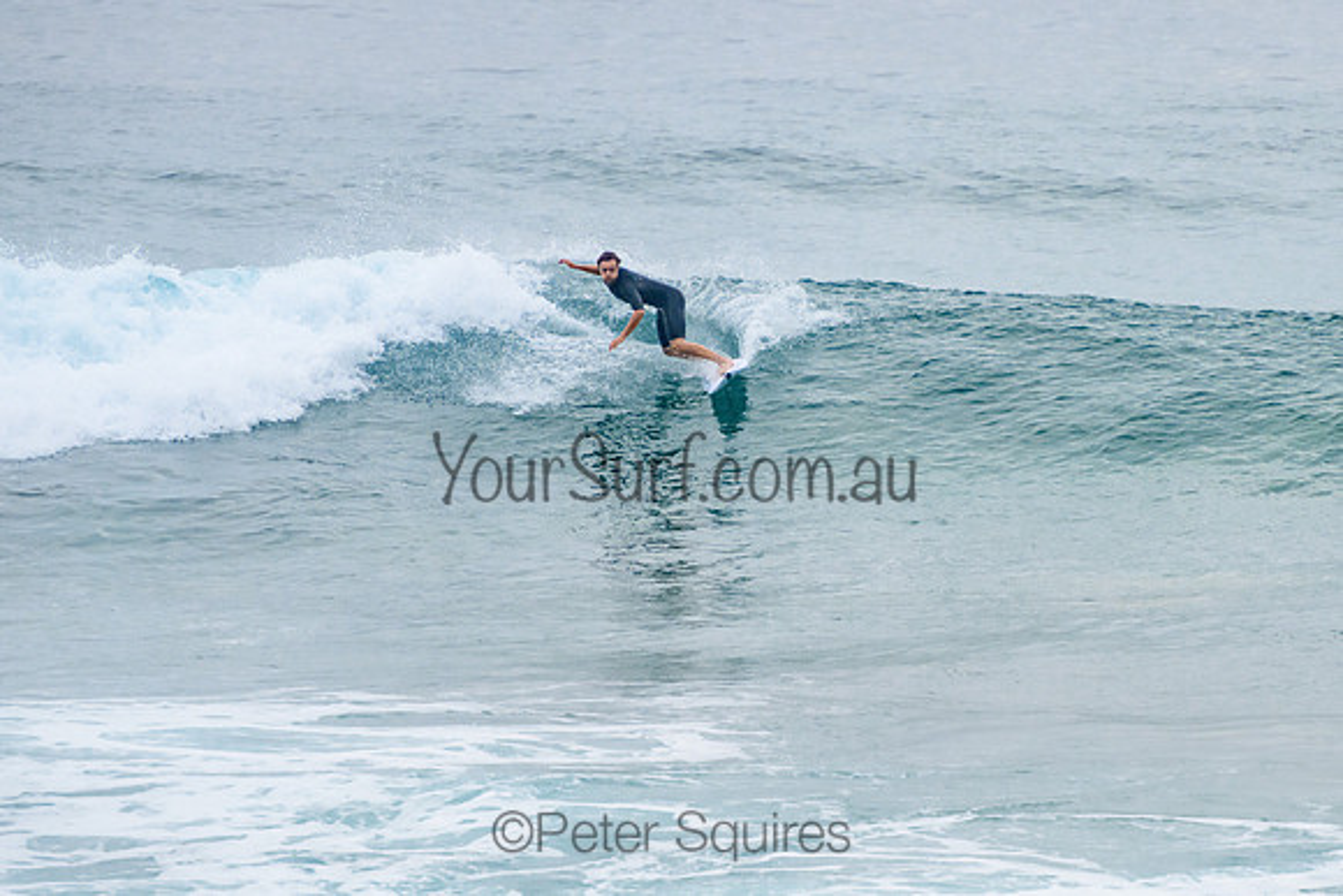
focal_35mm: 549
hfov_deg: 3.8
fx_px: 20501
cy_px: 397
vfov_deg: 2.5
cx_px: 922
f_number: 5.6
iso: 500
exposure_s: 1/1250
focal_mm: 400
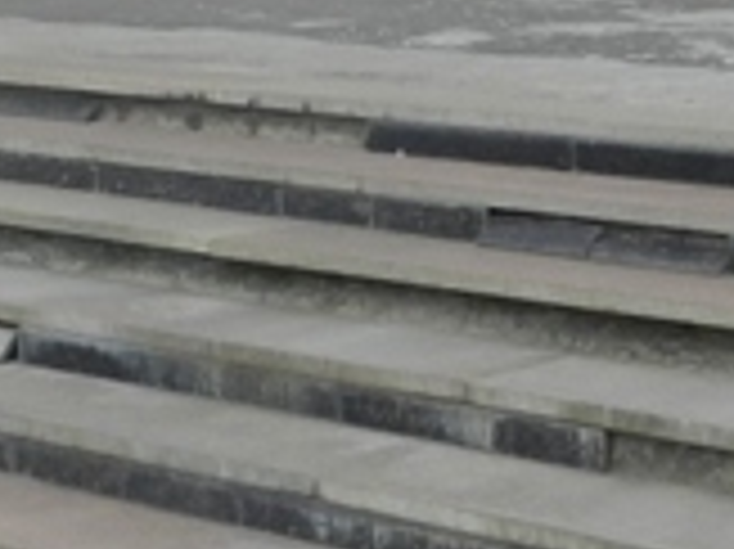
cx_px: 261
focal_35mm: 113
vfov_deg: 13.1
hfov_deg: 17.4
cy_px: 189
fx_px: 2394
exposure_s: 1/800
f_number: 4
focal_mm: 4
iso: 160
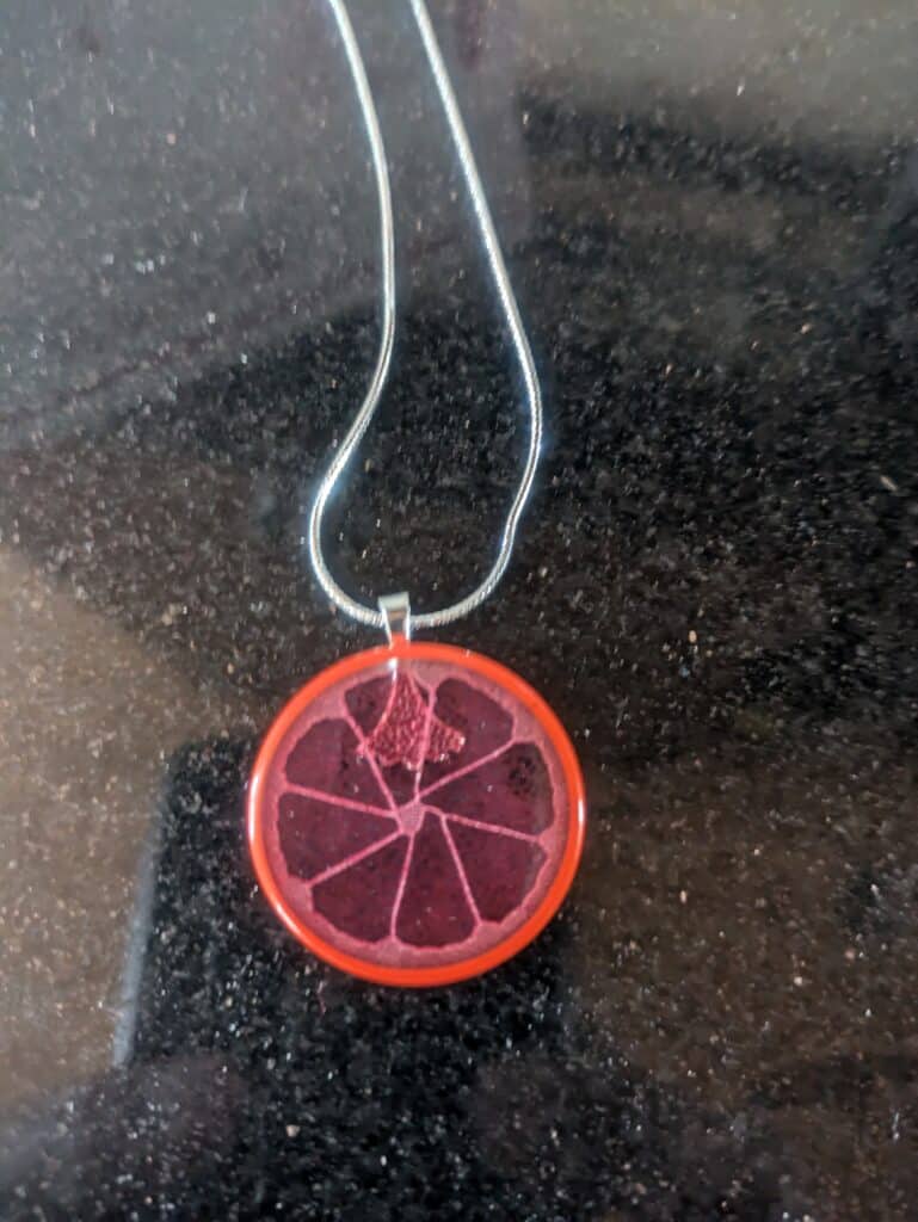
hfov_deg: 54.9
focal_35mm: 25
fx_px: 883
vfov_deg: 69.4
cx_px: 459
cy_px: 611
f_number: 1.89
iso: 385
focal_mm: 5.43
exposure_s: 1/17.1
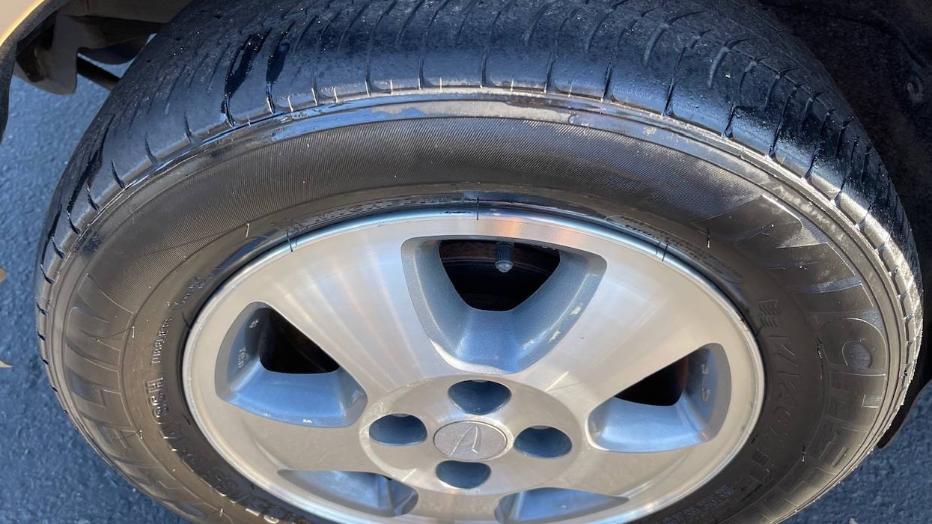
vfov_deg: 41.4
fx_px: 692
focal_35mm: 28
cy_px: 284
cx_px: 456
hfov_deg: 67.9
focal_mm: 5.1
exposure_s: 1/130
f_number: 1.6
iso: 32
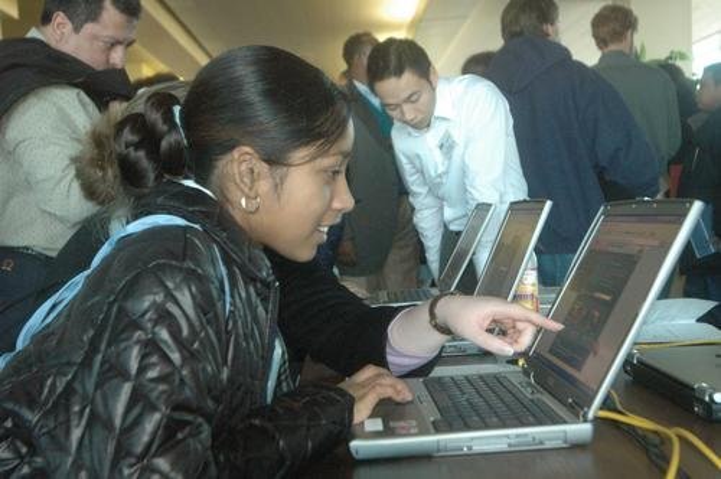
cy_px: 240
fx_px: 930
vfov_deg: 28.9
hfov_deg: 42.4
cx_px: 360
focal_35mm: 46
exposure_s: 1/80
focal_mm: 31
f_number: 5
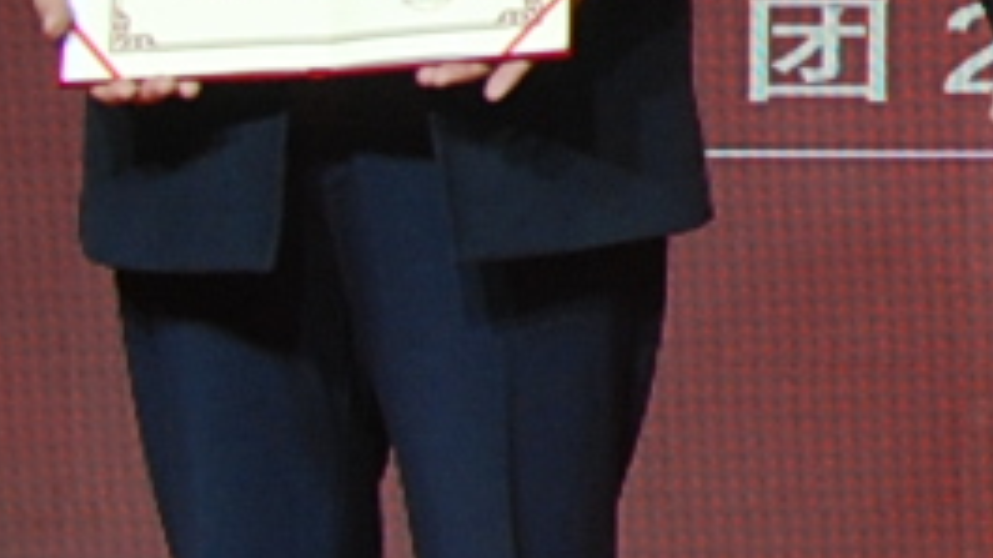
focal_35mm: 276
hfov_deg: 7.3
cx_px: 2451
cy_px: -565
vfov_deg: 4.3
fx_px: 7266
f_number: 4
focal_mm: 24
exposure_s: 1/45
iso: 200
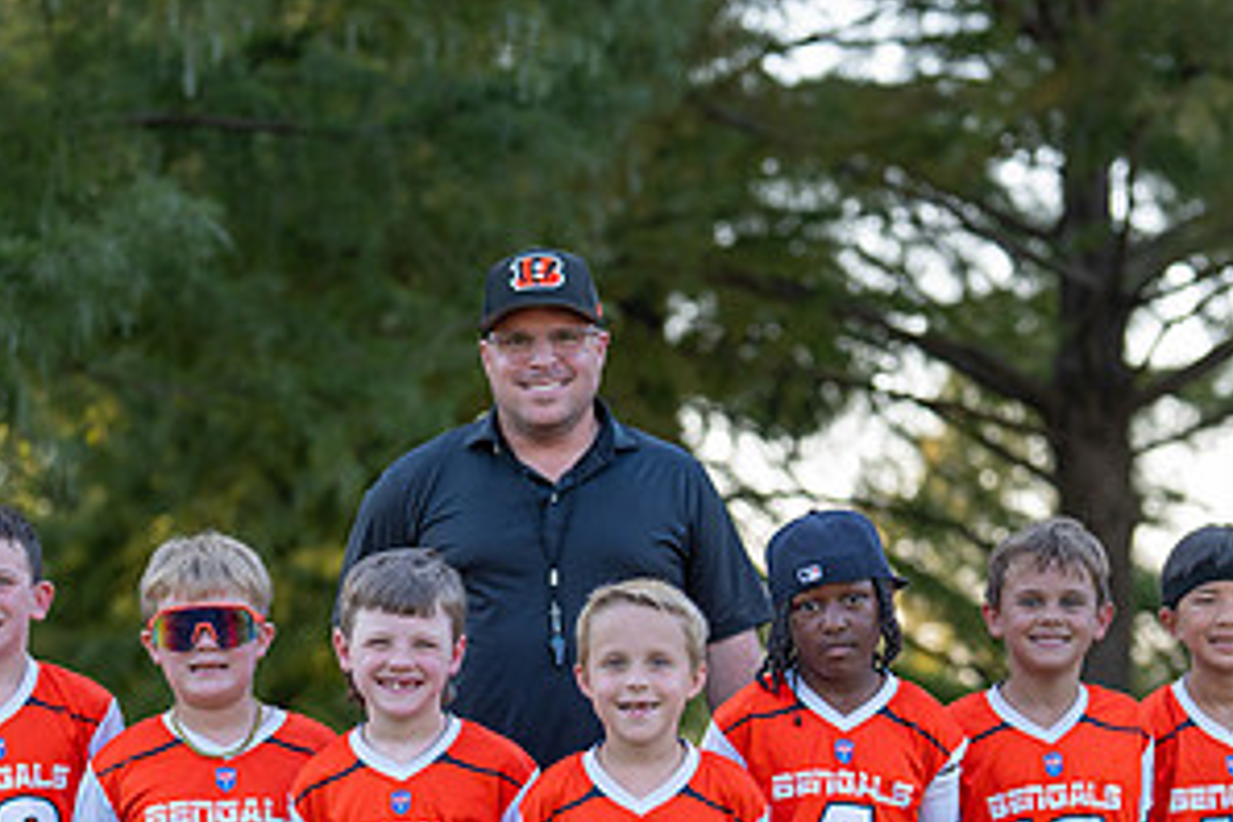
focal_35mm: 127
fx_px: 4349
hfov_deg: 16.1
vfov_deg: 10.7
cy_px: 845
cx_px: 651
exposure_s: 1/800
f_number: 1.8
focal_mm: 50
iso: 160
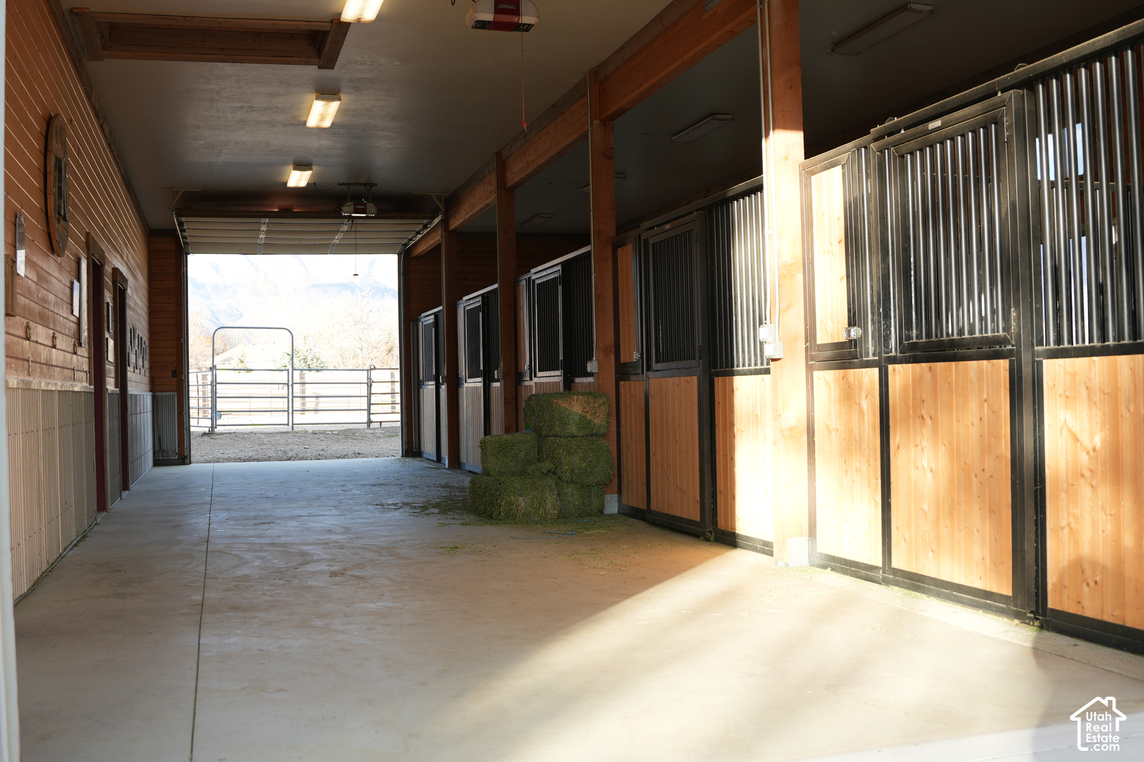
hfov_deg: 53.1
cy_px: 381
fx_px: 1144
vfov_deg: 36.9
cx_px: 572
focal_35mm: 36
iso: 100
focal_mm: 24
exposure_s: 1/160
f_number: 2.8
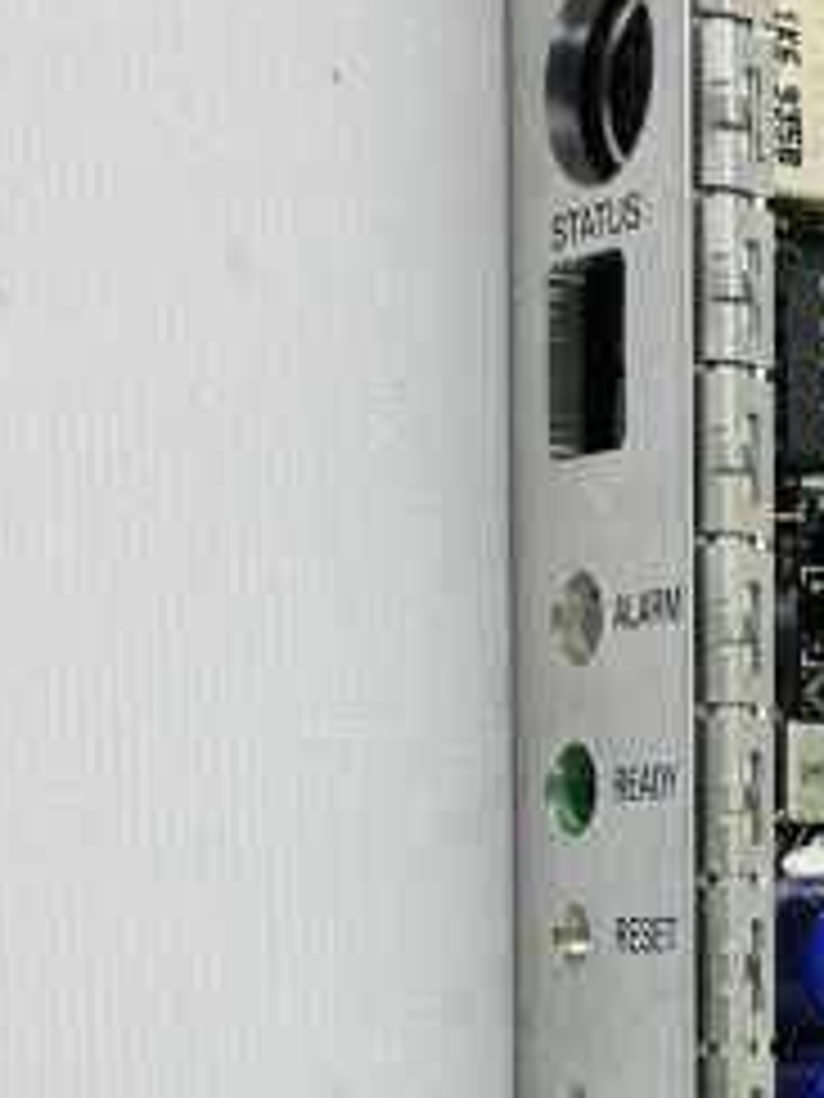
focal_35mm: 118
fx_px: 3745
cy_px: 1062
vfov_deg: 16.4
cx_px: 1027
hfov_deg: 12.2
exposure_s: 1/120
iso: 80
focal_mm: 6.86
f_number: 1.78
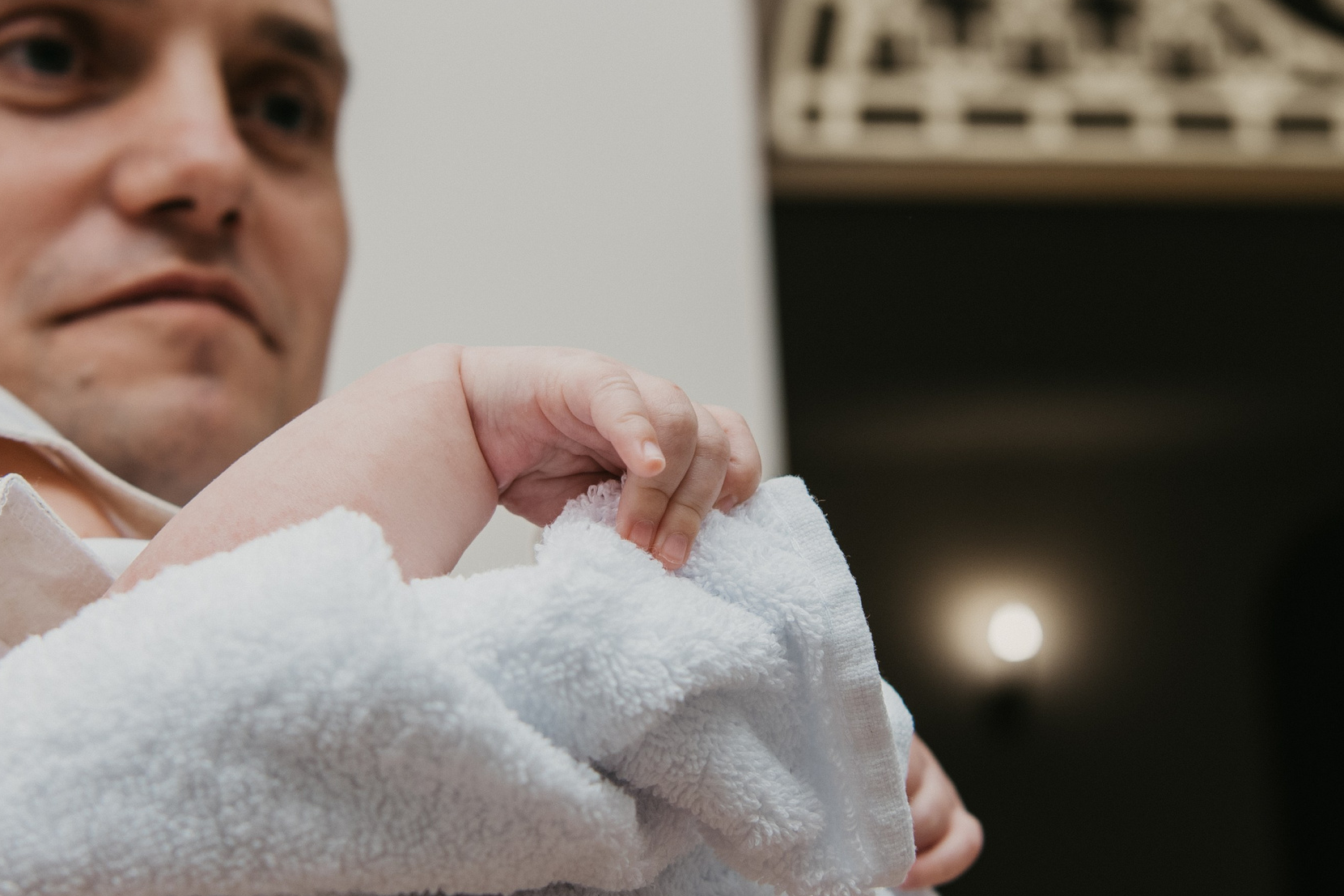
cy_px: 383
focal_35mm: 75
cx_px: 642
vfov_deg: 18.2
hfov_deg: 27.0
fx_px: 2800
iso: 125
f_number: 4
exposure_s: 1/160
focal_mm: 38
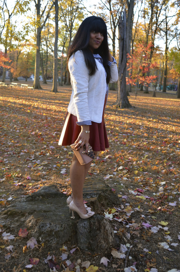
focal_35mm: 36
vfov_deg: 53.2
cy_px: 136
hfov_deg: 36.7
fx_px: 271
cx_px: 90
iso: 400
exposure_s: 1/80
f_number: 4.5
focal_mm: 24
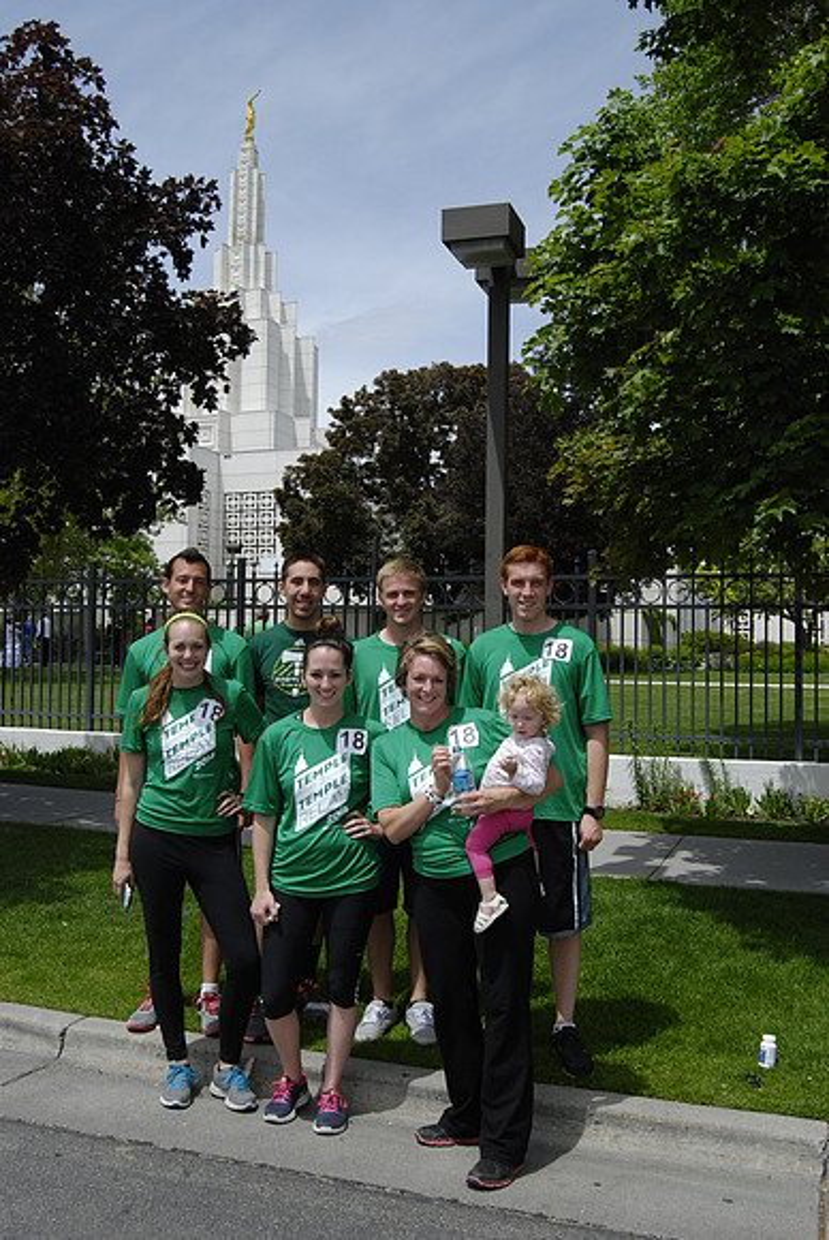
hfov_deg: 38.4
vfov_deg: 55.1
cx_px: 414
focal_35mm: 34
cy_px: 620
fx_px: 1189
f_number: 10
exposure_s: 1/800
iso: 400
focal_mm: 23
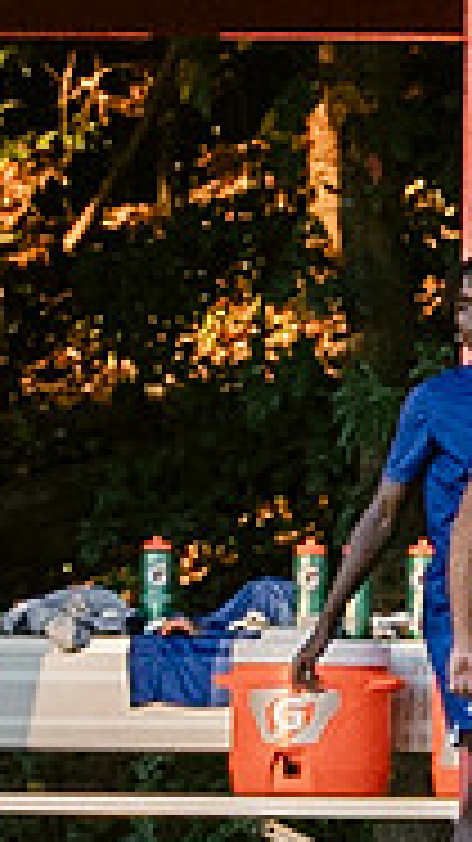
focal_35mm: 1436
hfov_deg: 0.8
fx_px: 31994
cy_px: 535
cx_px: 1500
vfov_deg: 1.5
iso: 640
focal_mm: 90
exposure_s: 1/320
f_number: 5
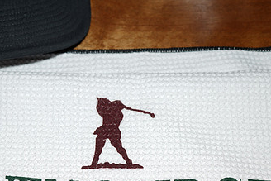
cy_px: 159
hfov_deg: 26.6
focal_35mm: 76
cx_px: 105
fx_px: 572
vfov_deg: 17.7
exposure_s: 1/80
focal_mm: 43
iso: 50
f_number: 4.5
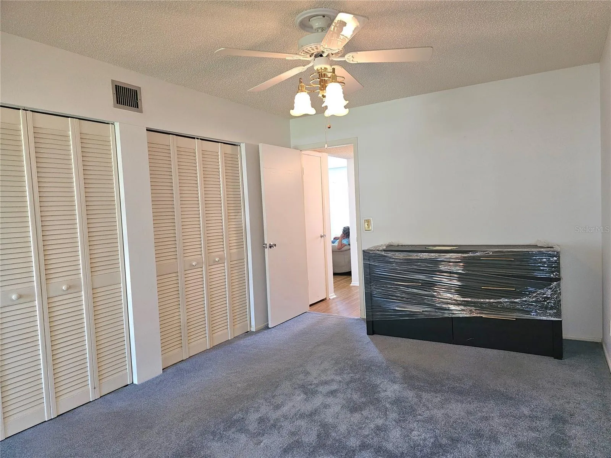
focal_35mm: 23
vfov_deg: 58.9
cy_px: 229
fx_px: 406
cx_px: 306
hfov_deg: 73.9
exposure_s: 1/30
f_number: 1.7
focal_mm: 6.3
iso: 100
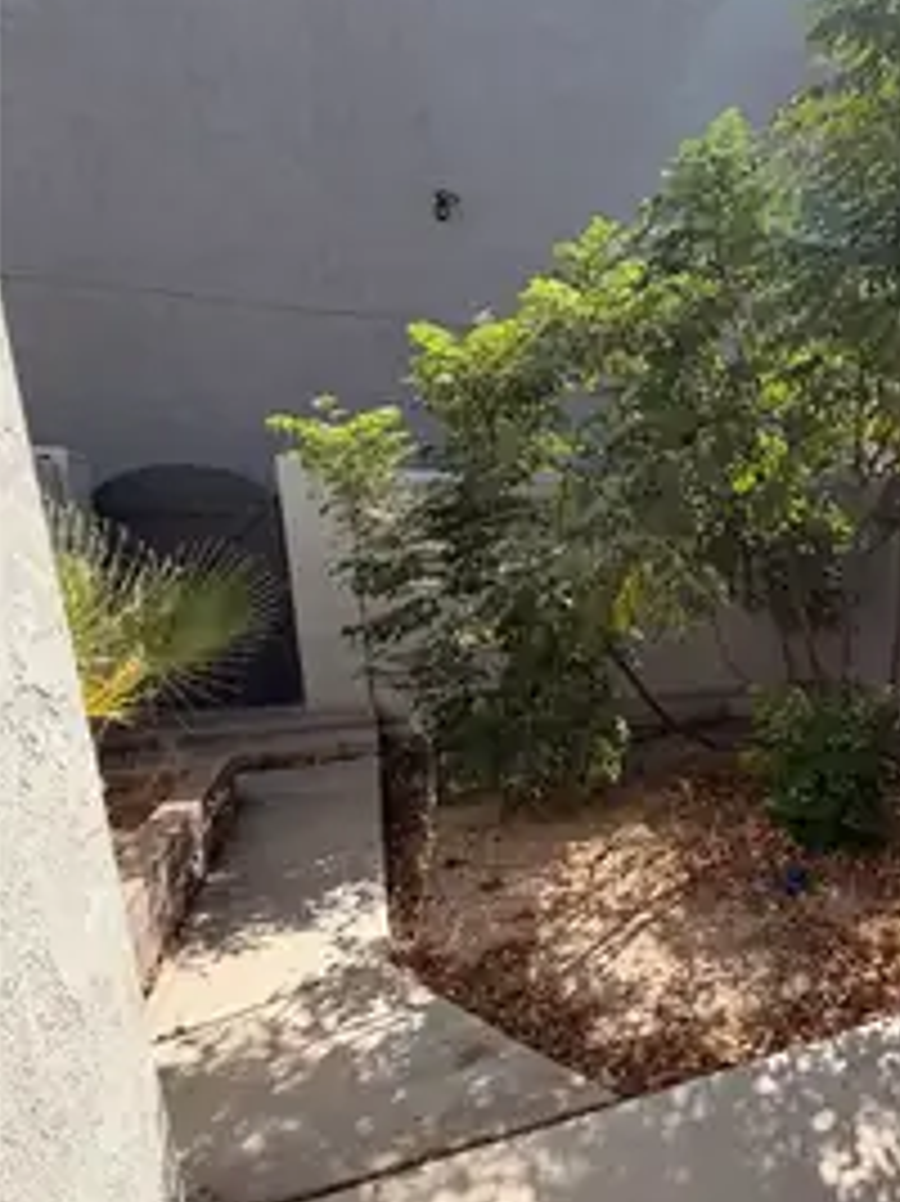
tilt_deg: -11.3
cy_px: 698
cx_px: 670
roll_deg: -2.6
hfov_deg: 60.1
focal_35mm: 21
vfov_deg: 78.4
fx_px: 729
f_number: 2.2
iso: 40
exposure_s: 1/717
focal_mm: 2.22
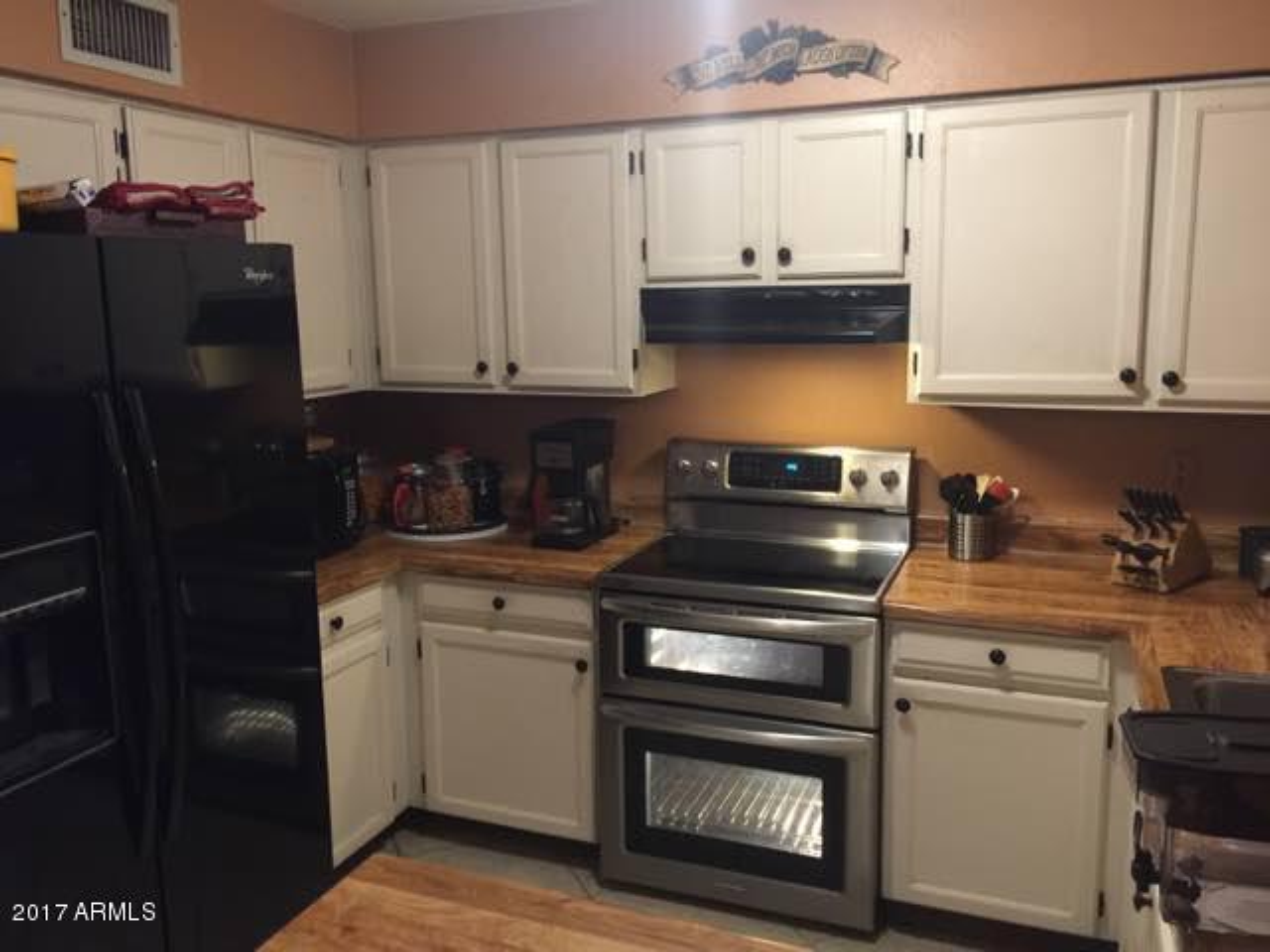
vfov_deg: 48.2
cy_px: 476
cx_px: 635
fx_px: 1064
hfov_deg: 61.7
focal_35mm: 29
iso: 80
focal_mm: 4.15
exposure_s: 1/4
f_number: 2.2
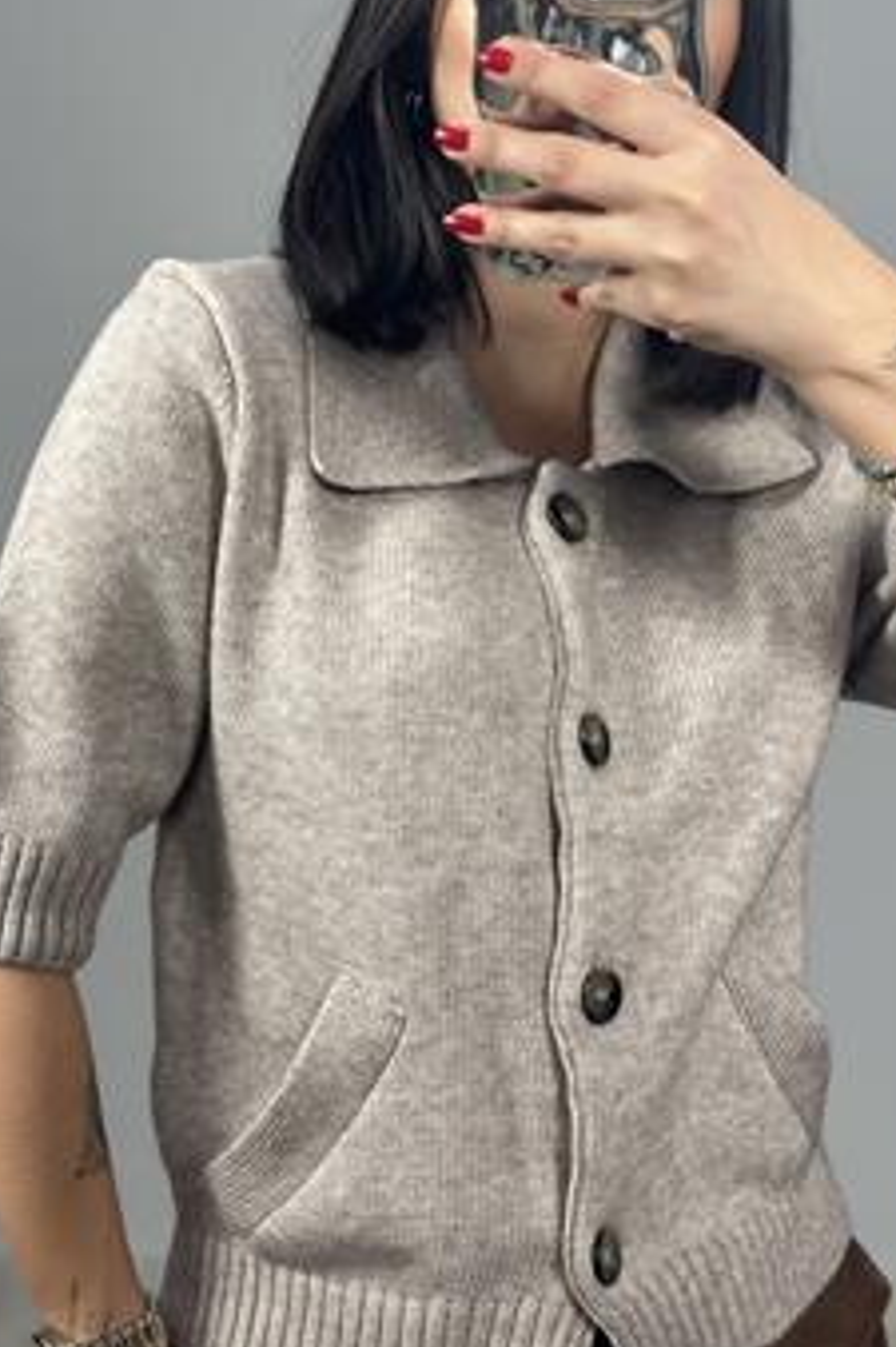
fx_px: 2279
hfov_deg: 22.2
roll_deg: +1.2
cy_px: 664
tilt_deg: -27.2
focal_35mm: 61
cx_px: 426
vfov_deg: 32.9
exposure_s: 1/100
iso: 100
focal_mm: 6.86
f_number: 1.78
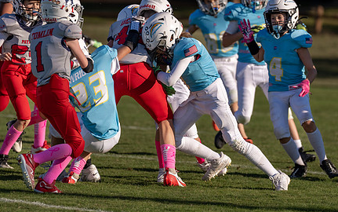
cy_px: 91
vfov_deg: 3.4
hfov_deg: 5.4
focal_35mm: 392
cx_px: 183
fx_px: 3613
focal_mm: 200
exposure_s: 1/4000
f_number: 2.8
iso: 160
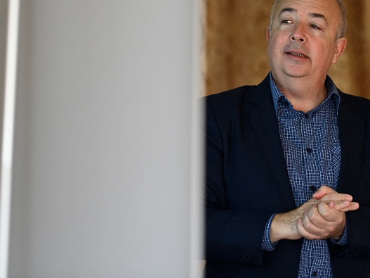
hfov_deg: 8.0
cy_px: 93
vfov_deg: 6.0
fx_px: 2650
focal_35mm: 248
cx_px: 265
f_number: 2.8
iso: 2000
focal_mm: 170
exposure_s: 1/250
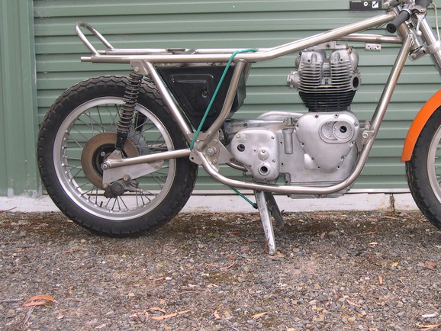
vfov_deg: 22.5
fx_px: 828
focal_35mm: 65
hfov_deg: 29.5
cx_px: 304
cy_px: 121
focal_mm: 10.1
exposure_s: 1/115
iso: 100
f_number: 3.1
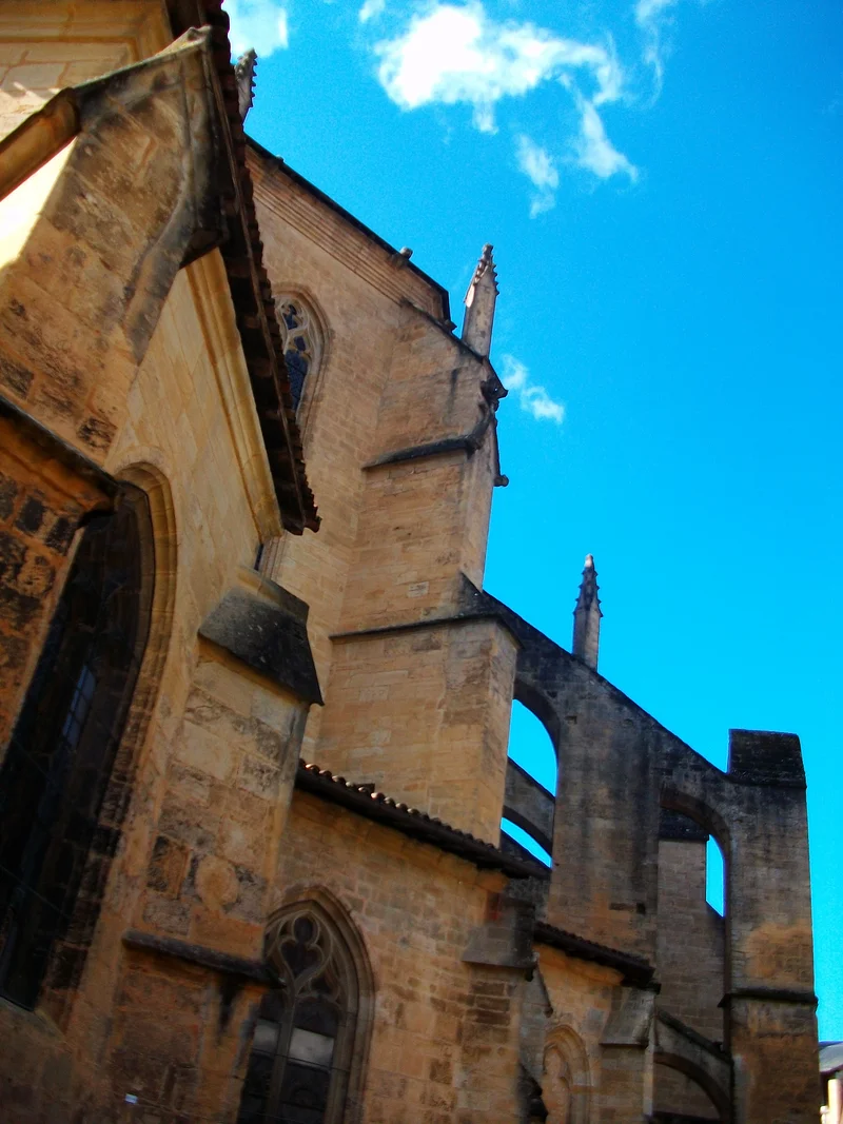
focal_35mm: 32
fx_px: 1039
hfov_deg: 44.2
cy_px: 562
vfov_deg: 56.8
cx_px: 422
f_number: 2.9
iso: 80
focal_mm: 5.7
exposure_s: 1/483
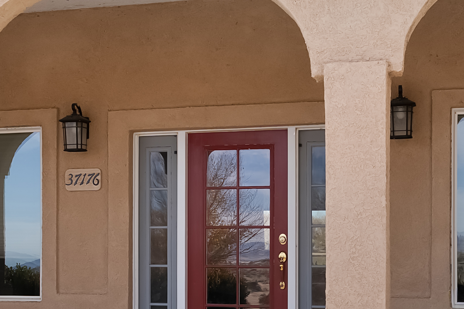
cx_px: 223
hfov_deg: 32.9
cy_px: 279
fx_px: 786
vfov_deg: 21.7
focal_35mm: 61
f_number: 8
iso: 100
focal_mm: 17
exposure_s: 1/60
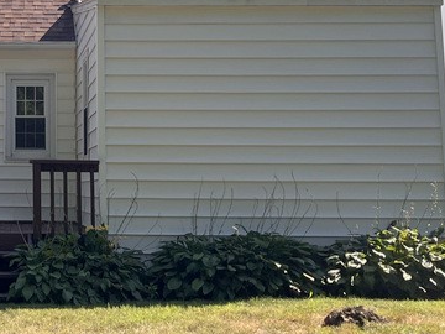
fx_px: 951
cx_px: -11
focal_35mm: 74
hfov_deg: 24.9
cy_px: 46
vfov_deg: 19.6
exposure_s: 1/2632
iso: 50
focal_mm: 5.1
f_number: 1.6
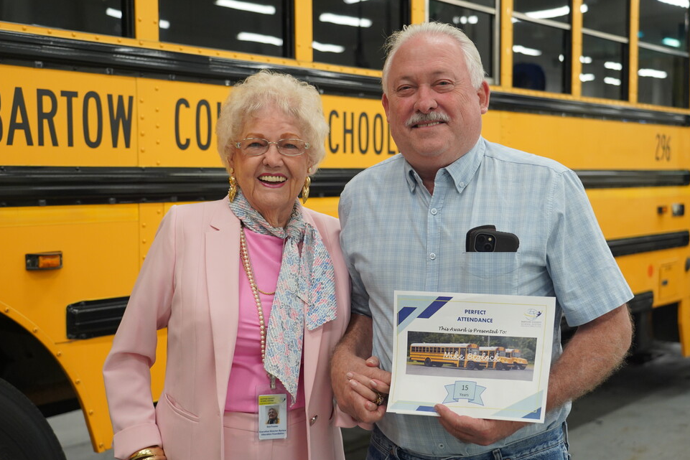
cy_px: 237
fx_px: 939
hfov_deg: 40.3
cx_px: 340
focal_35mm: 49
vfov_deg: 27.5
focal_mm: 46
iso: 2000
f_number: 4
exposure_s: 1/160
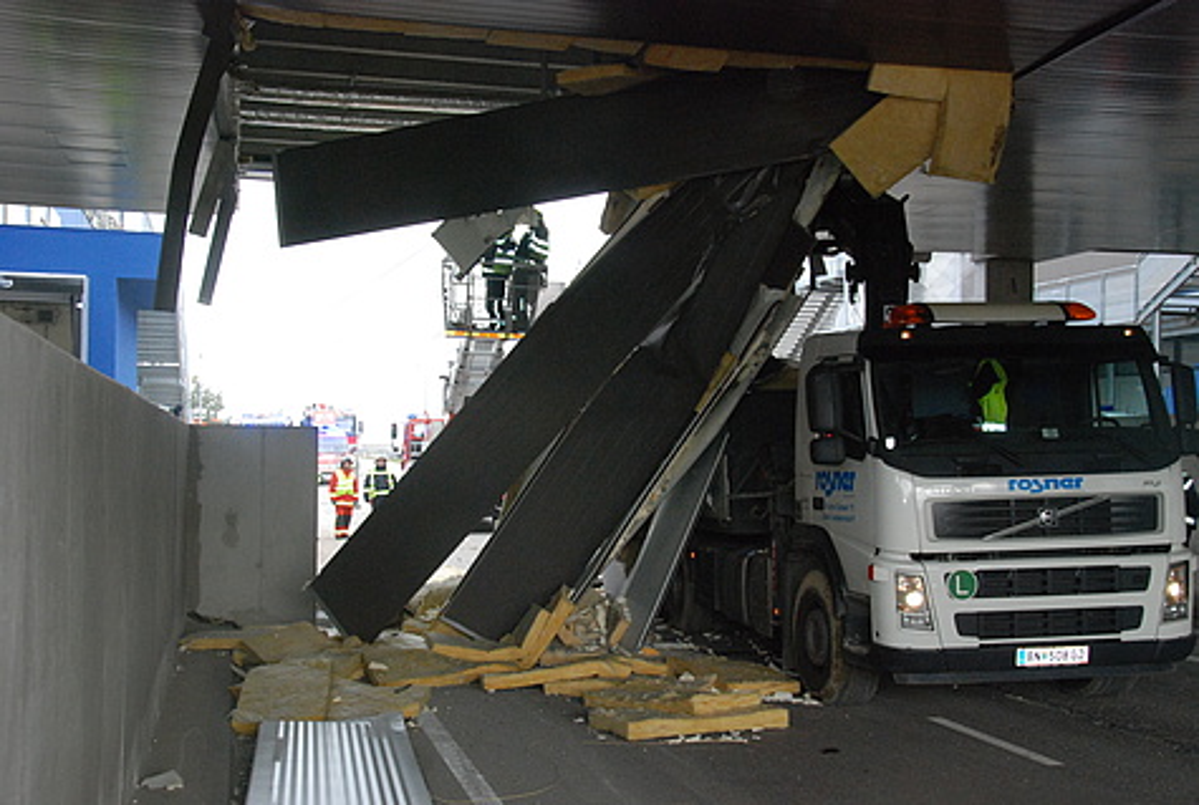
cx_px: 600
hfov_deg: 49.5
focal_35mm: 39
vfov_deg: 34.4
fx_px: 1302
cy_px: 402
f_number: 7.1
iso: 1250
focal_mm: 26
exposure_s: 1/200
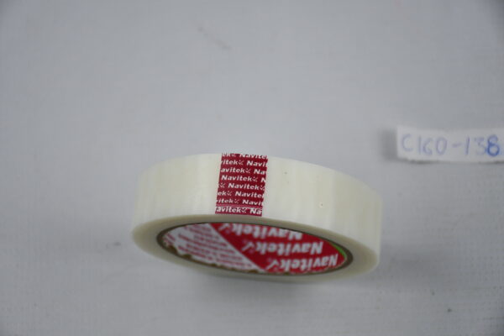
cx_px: 252
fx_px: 1386
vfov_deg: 13.8
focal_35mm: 99
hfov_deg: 20.6
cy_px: 168
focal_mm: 66
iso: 450
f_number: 5
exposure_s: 1/250
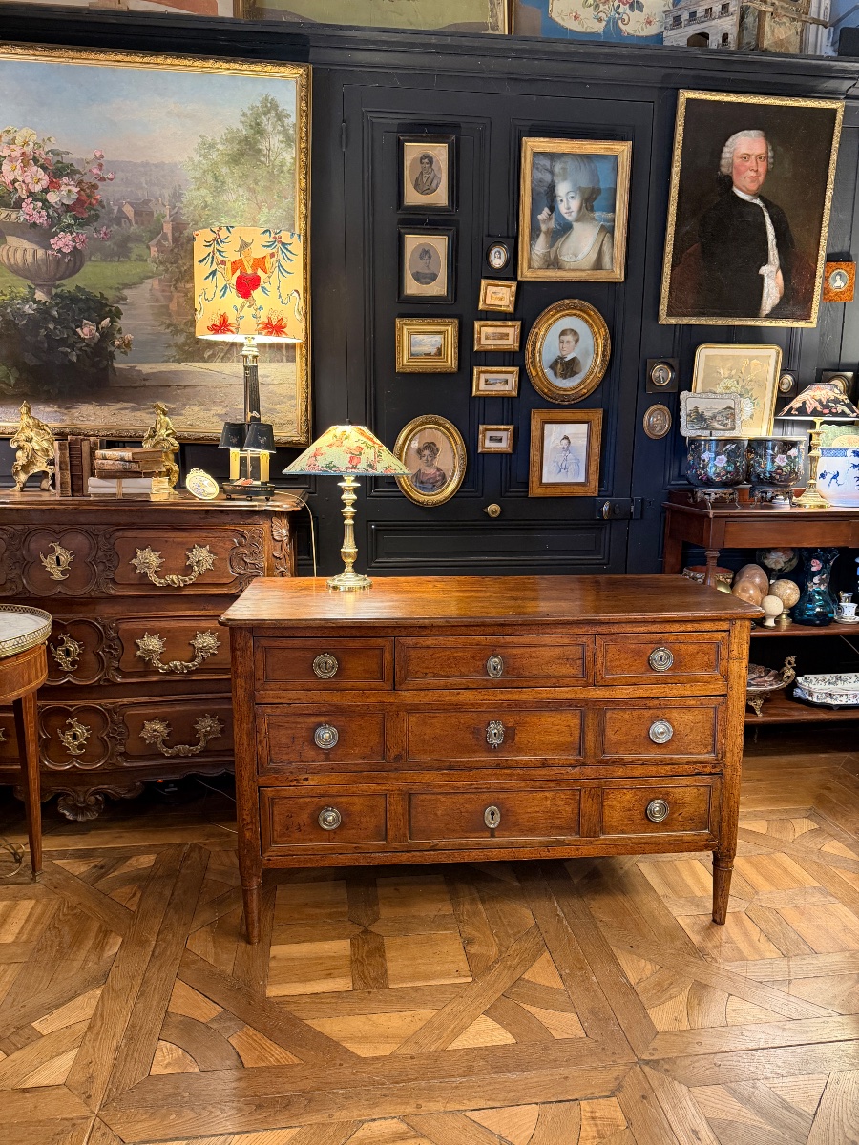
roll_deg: -0.3
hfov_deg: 56.8
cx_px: 430
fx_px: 794
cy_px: 572
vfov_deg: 71.6
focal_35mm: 24
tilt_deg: -10.5
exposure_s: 1/33
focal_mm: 6.76
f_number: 1.78
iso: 640
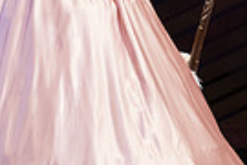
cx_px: -143
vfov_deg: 1.1
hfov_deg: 1.6
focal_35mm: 1292
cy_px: -3
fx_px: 8864
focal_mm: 300
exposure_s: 1/400
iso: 3200
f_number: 5
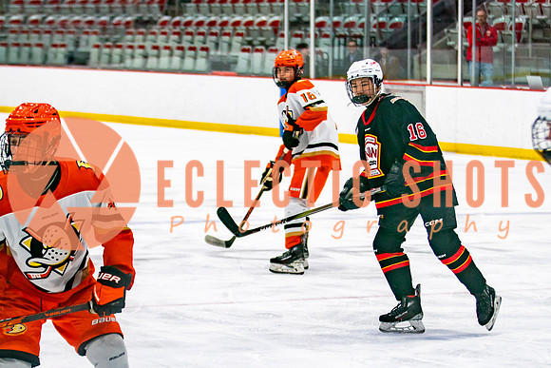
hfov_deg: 13.2
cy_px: 223
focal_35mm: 155
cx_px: 270
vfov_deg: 8.8
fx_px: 2378
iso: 640
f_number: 2.8
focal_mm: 75
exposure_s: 1/640
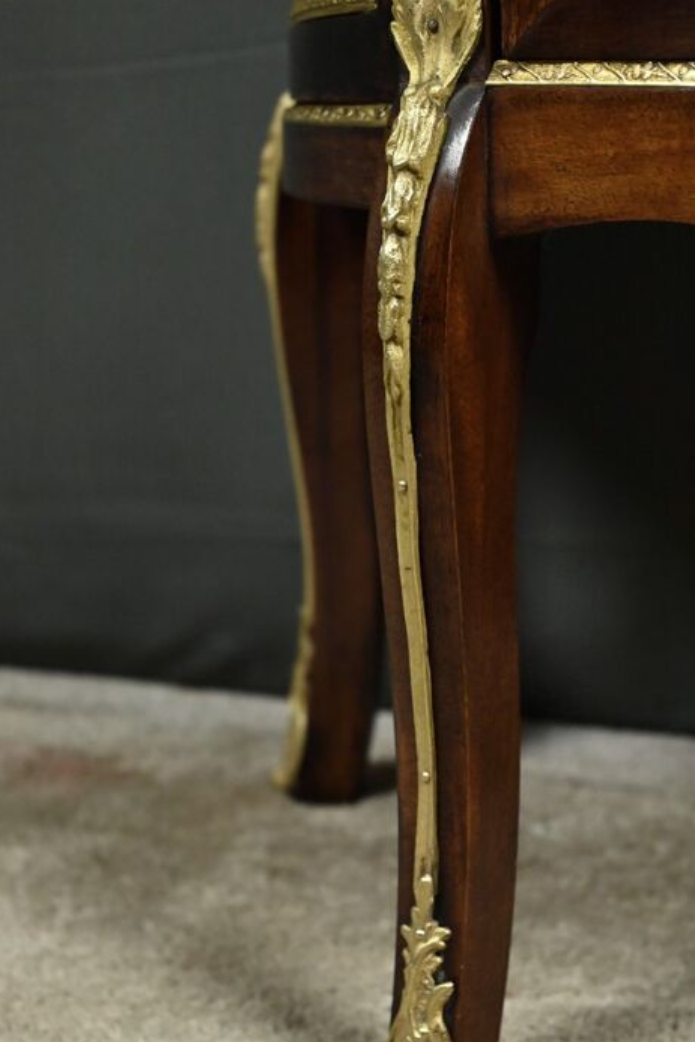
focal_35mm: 65
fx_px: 1880
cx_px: 429
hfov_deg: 20.9
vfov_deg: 30.9
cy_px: 591
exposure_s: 1/60
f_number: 6.3
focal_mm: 50
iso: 5000
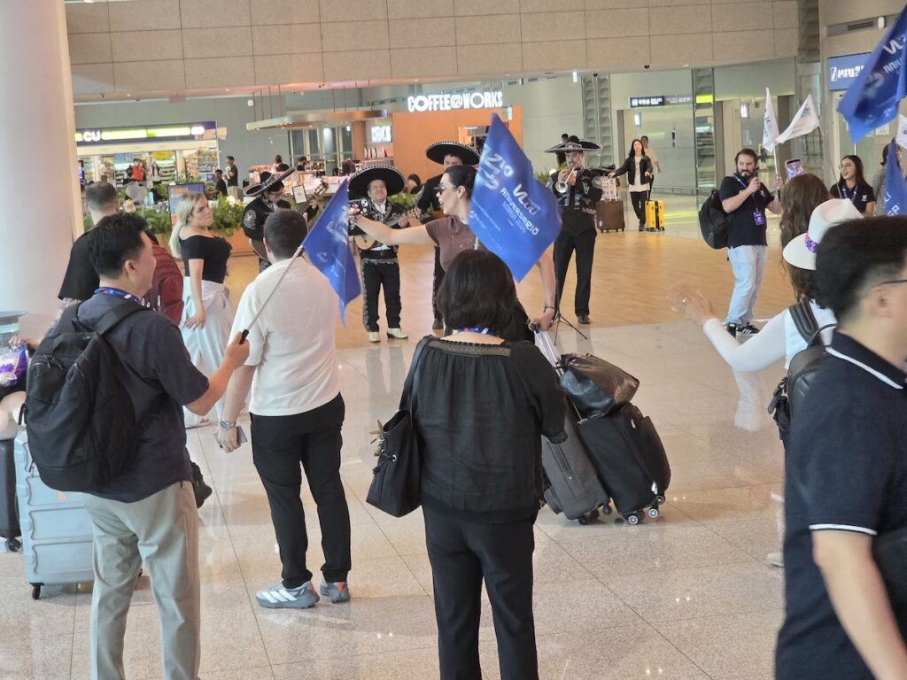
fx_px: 1808
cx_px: 454
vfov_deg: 21.3
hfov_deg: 28.2
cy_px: 340
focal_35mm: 69
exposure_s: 1/120
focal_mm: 7.9
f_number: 2.4
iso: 320
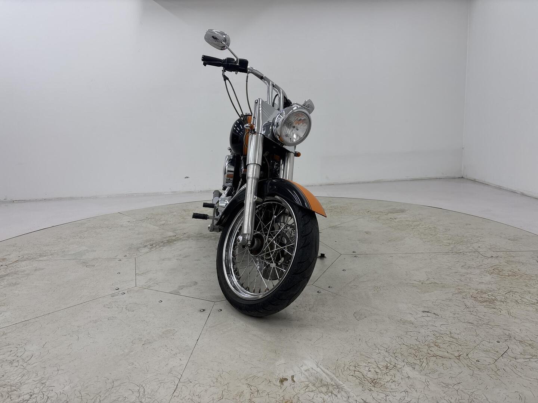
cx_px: 269
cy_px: 202
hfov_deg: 67.3
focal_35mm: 26
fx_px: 404
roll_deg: +2.0
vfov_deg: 53.1
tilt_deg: -9.5
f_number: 1.6
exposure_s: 1/130
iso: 32
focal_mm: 5.96
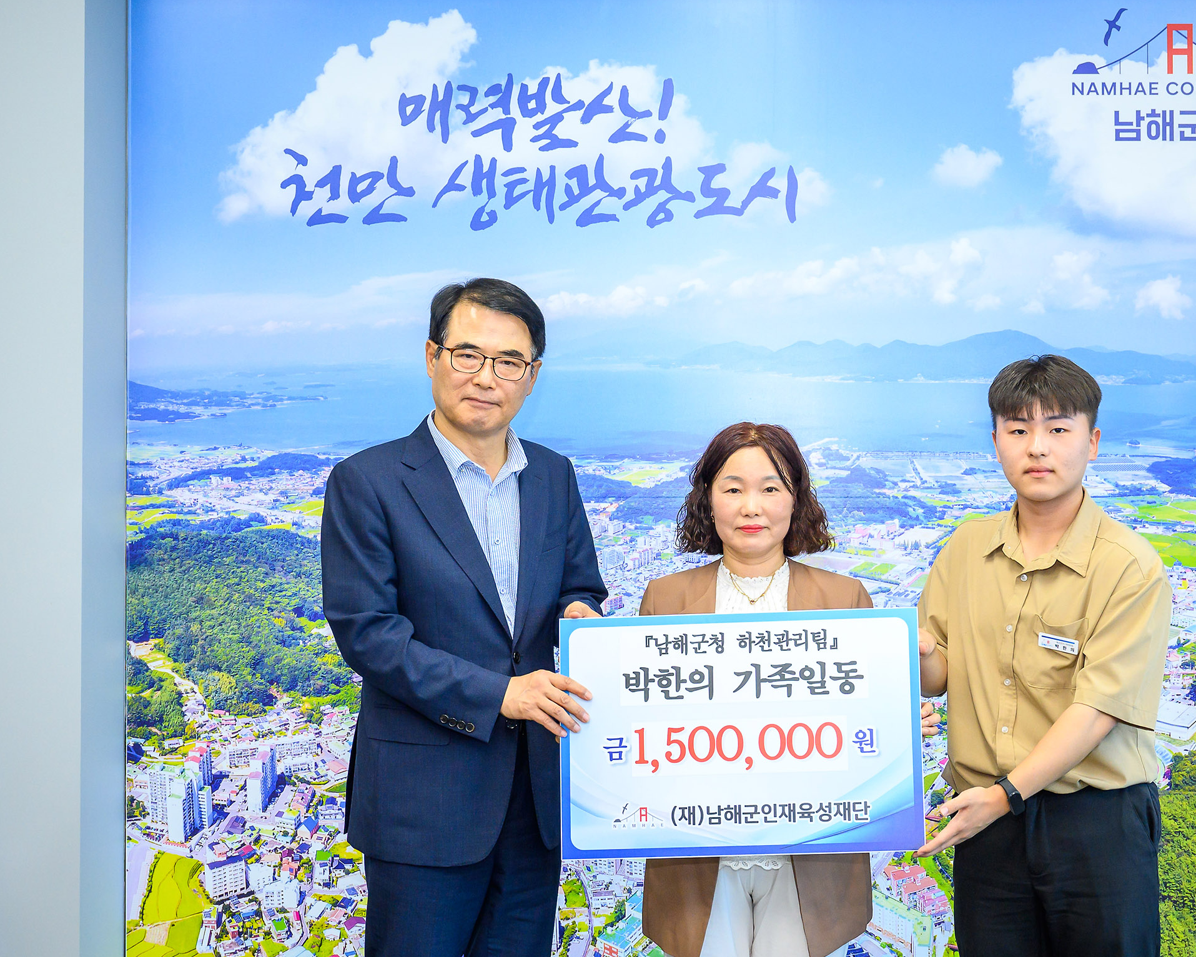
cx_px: 728
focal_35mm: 49
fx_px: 1734
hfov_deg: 37.9
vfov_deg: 30.8
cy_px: 519
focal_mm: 40
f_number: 4
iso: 1600
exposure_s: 1/200
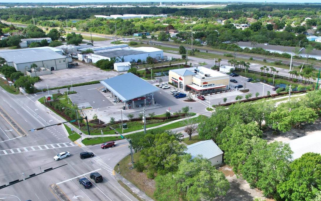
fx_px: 289
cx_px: 203
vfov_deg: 37.8
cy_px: 139
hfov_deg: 57.4
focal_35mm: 33
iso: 120
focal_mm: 8.38
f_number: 2.8
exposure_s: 1/1600
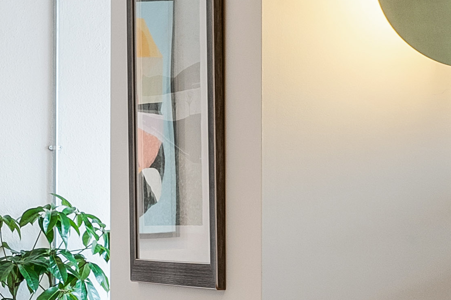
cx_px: -396
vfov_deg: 7.3
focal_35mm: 189
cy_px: 189
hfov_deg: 10.2
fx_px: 2367
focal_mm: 35
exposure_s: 1/2.5
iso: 320
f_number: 11
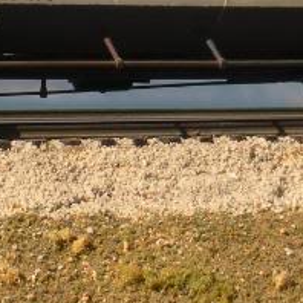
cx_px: 187
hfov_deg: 6.0
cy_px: 147
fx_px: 2902
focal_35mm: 293
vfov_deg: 6.0
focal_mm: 11.2
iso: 64
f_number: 4.6
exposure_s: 1/435
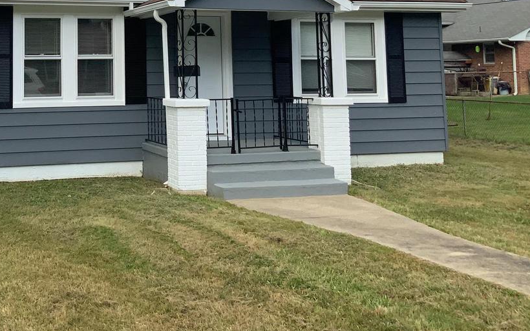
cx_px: 83
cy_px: -1
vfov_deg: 23.0
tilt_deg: +4.8
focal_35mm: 54
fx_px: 780
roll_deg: +0.2
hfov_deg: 35.9
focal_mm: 3
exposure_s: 1/1121
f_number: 1.8
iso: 16
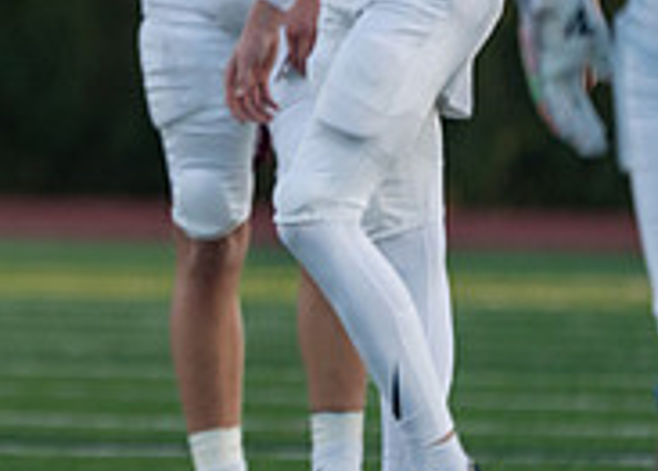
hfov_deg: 1.6
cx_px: -266
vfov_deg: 1.2
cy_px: -4
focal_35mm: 1241
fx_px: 23209
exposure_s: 1/1000
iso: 1600
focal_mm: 373
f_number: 5.6
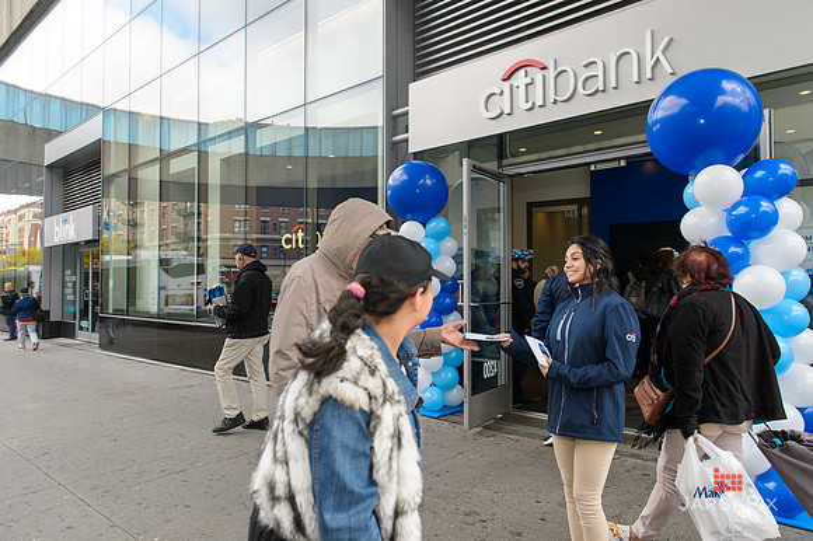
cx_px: 406
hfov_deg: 73.8
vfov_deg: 53.1
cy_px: 270
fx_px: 542
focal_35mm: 24
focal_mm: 24
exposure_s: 1/250
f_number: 4.5
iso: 400
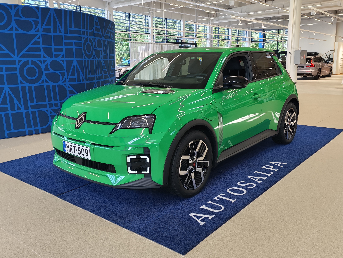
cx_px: 172
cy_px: 129
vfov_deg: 42.9
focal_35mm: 33
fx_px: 327
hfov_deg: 55.4
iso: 160
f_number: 1.9
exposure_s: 1/100
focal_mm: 6.12
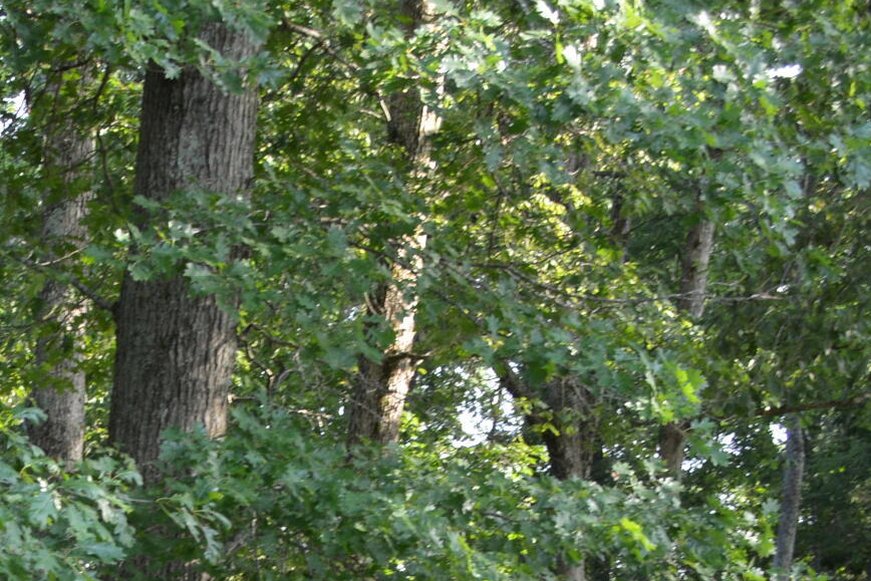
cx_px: -213
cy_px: 974
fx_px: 2758
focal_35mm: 114
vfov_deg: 11.3
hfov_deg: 17.0
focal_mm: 22
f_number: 5.6
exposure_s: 1/125
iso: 400
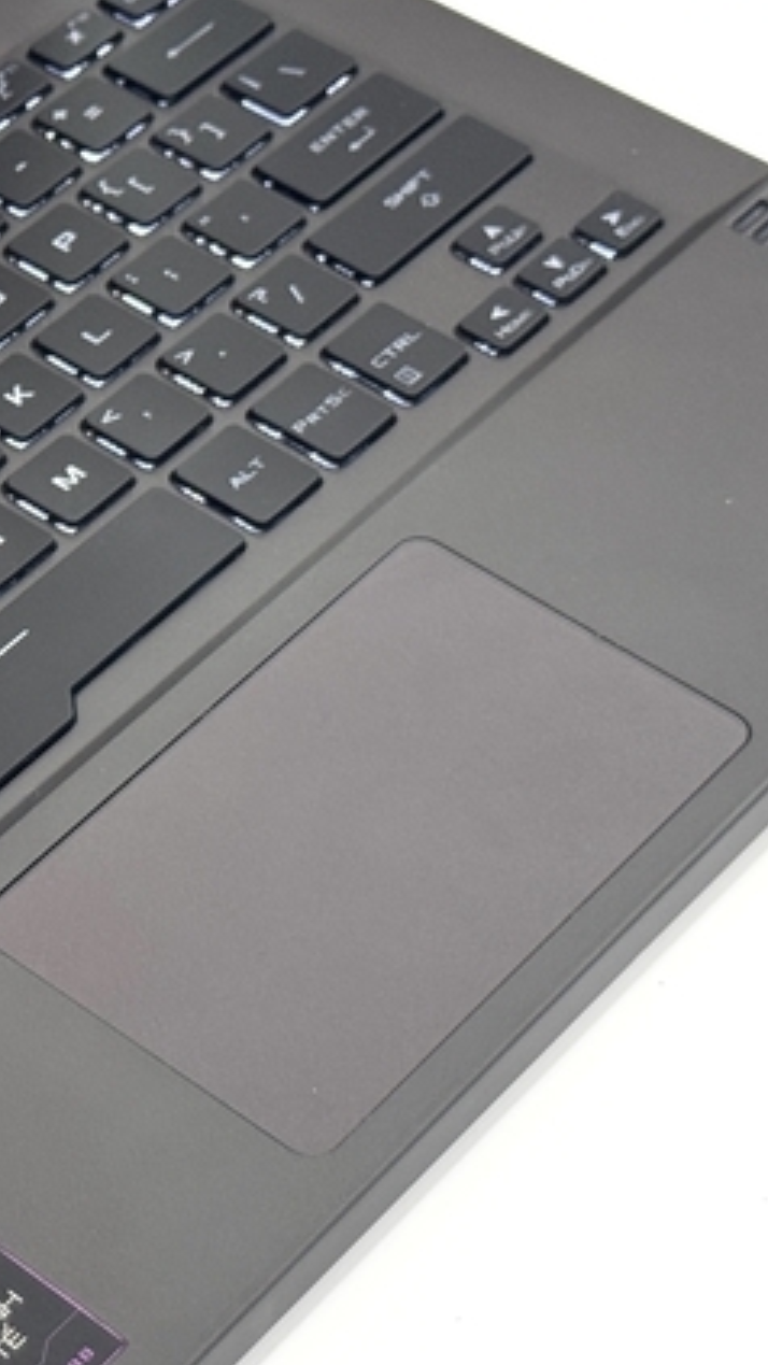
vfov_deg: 21.6
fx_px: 3583
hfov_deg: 12.0
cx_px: -142
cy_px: 784
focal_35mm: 99
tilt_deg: -48.1
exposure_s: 1/63
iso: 100
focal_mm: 6.76
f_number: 1.78
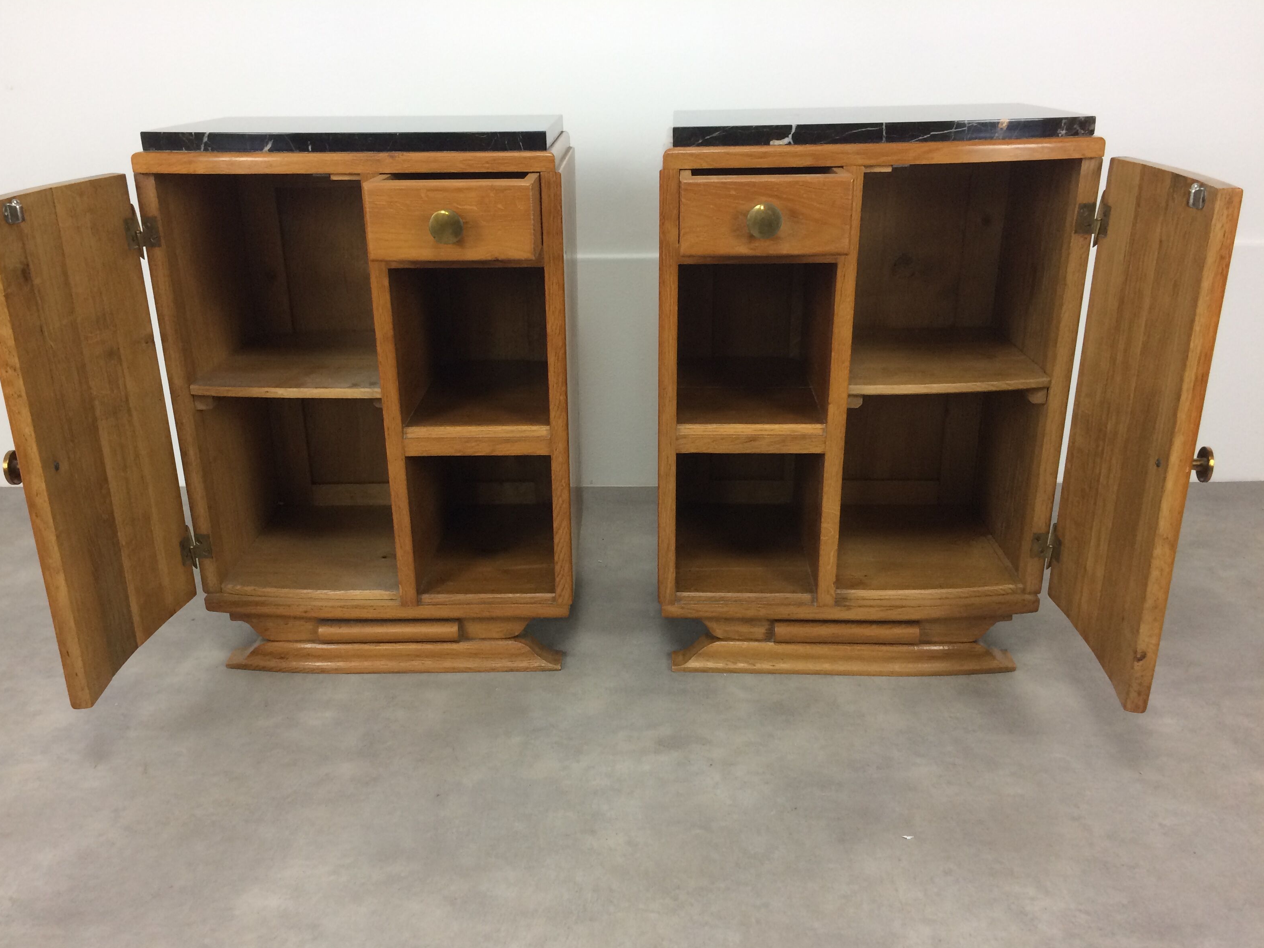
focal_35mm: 30
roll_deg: +0.1
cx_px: 613
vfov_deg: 46.8
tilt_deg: -20.3
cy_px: 479
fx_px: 1095
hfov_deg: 60.0
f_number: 2.2
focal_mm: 4.15
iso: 64
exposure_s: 1/33
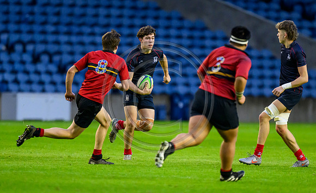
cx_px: 150
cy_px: 124
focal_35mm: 763
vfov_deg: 1.7
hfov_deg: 2.8
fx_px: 6524
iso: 8000
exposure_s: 1/1000
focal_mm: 560
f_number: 4
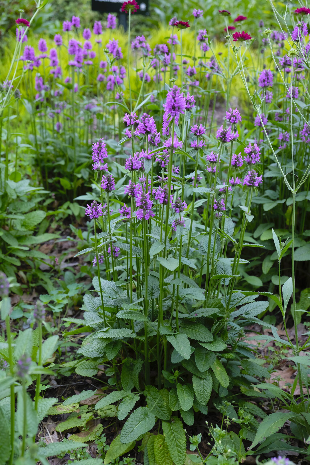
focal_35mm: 43
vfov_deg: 45.4
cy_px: 232
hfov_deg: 31.2
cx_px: 155
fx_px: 555
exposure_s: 1/340
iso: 1000
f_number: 4
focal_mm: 28.9
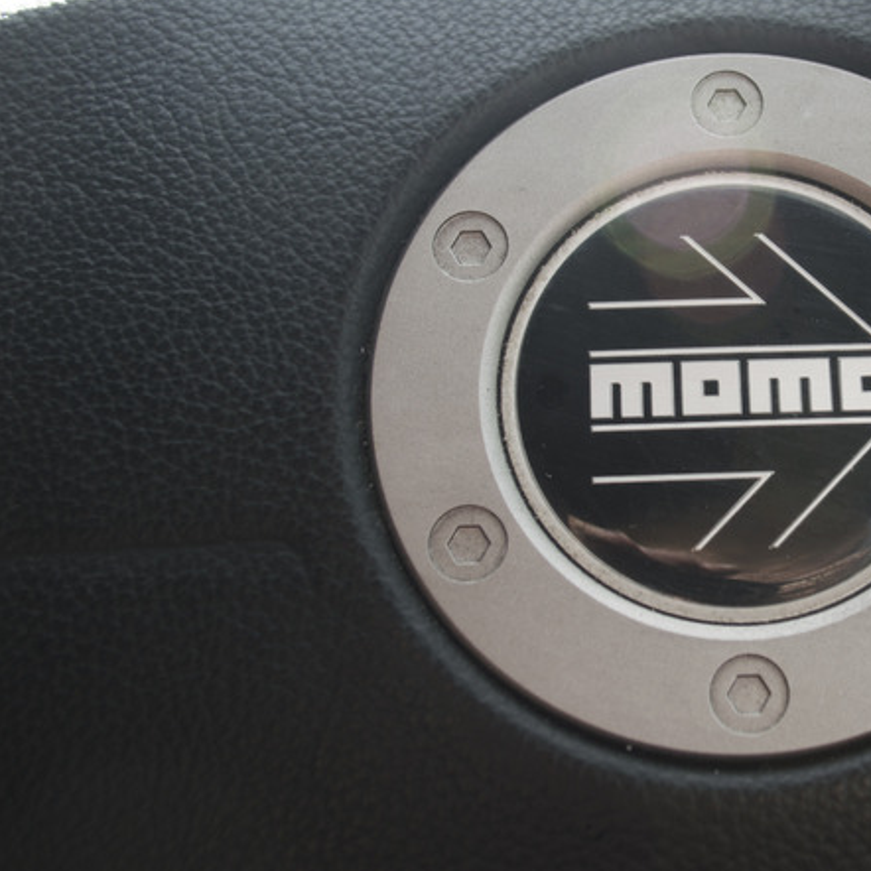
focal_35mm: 60
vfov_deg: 28.6
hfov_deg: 27.7
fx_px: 1708
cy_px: 384
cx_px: 769
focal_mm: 26
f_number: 5.6
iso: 160
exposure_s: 1/125
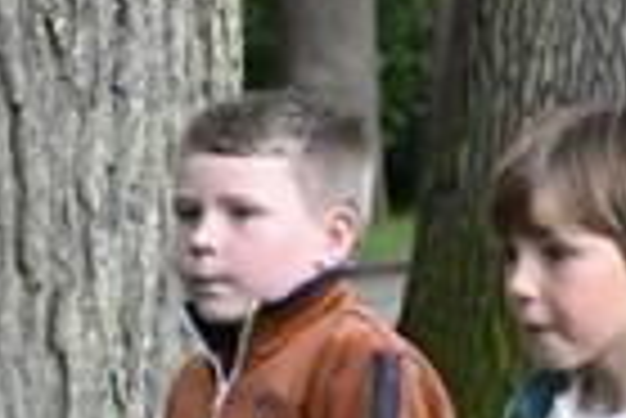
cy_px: 267
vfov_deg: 2.8
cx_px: 2126
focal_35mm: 498
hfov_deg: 4.0
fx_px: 8669
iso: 8000
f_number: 8
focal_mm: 70
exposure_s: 1/1000
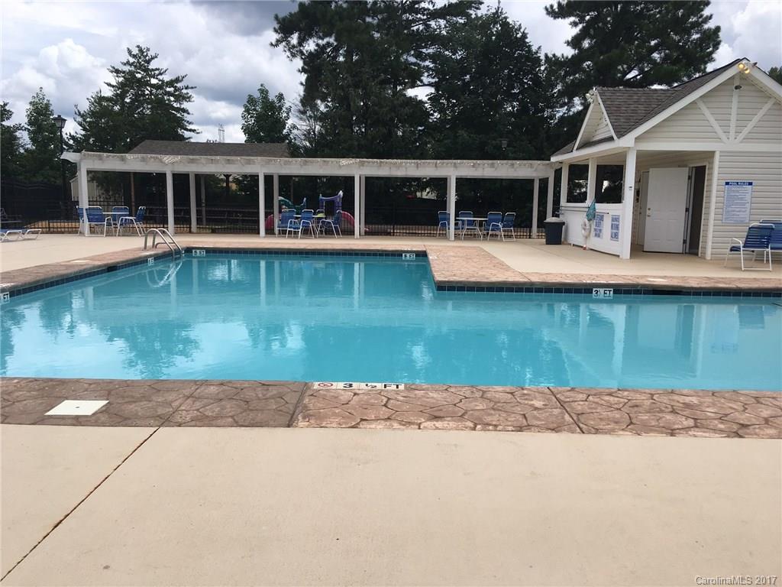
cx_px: 391
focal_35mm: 29
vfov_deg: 48.2
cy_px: 294
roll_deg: -1.6
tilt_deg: -8.3
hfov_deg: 61.7
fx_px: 655
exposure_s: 1/1748
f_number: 2.2
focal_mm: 4.15
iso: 25
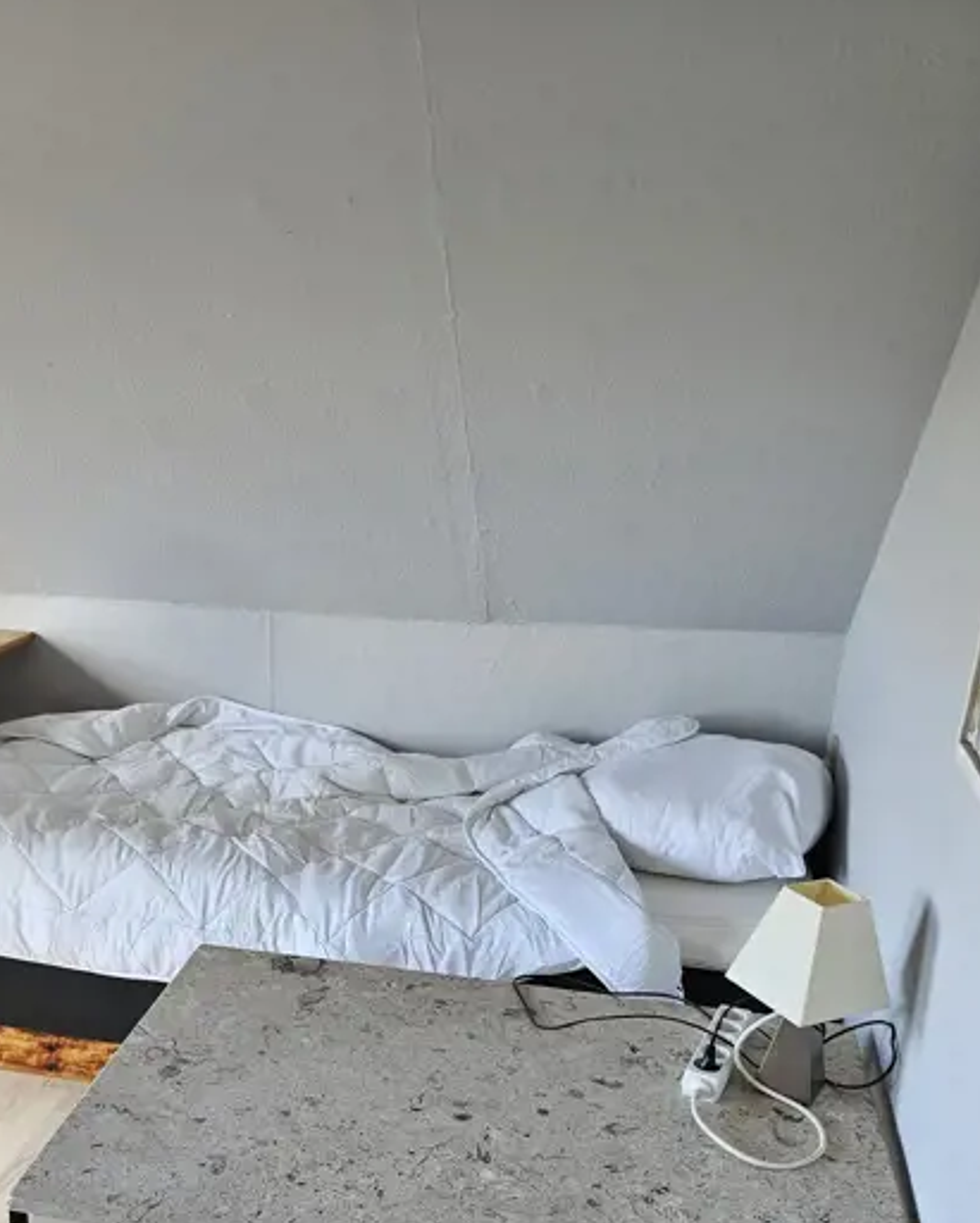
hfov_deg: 41.7
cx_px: 320
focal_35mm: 35
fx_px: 1268
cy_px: 932
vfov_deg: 49.3
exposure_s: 1/180
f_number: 1.7
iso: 100
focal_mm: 6.3
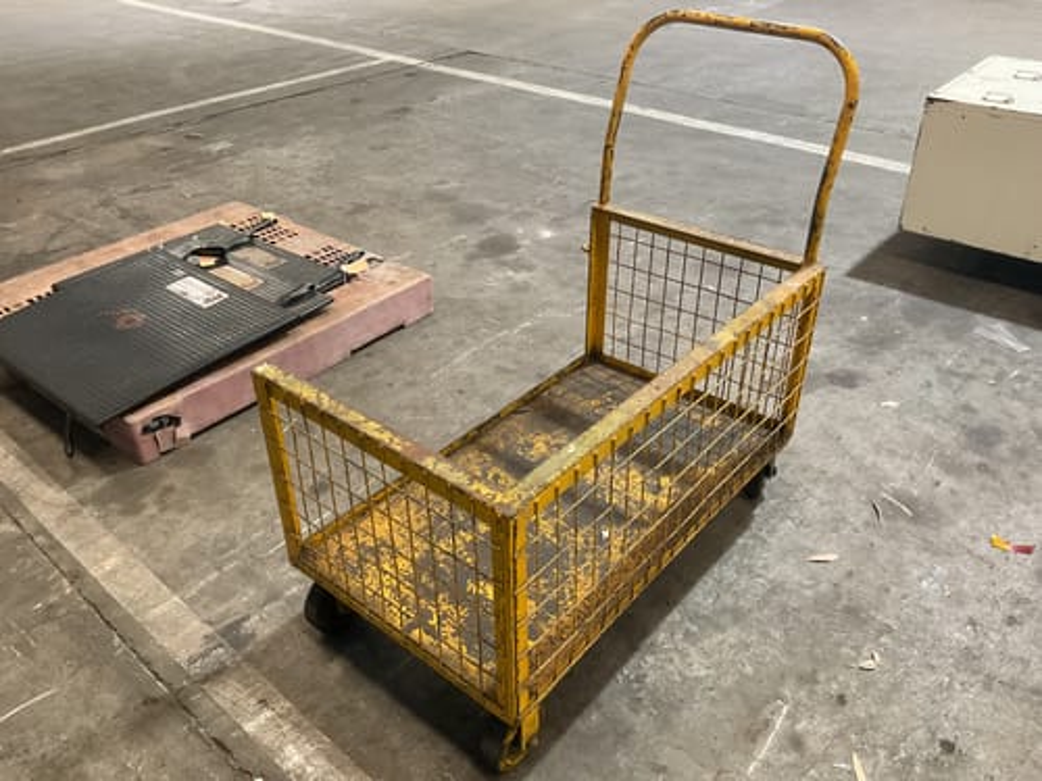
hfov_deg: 61.7
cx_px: 521
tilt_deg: -34.1
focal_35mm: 29
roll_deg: +0.6
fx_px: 873
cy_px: 390
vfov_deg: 48.2
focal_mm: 3
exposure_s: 1/60
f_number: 1.8
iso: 250
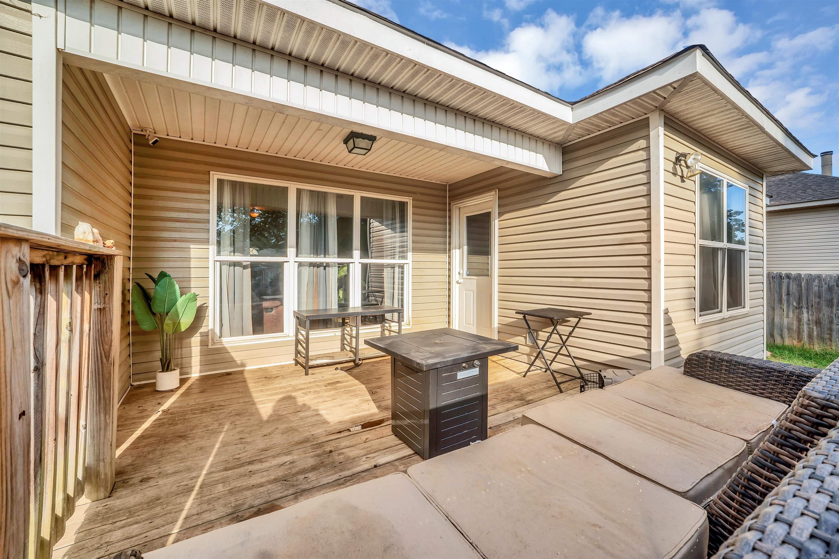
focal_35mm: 14
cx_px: 420
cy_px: 280
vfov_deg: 83.3
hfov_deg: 106.3
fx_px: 315
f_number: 7.1
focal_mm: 9
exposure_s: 1/125
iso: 100
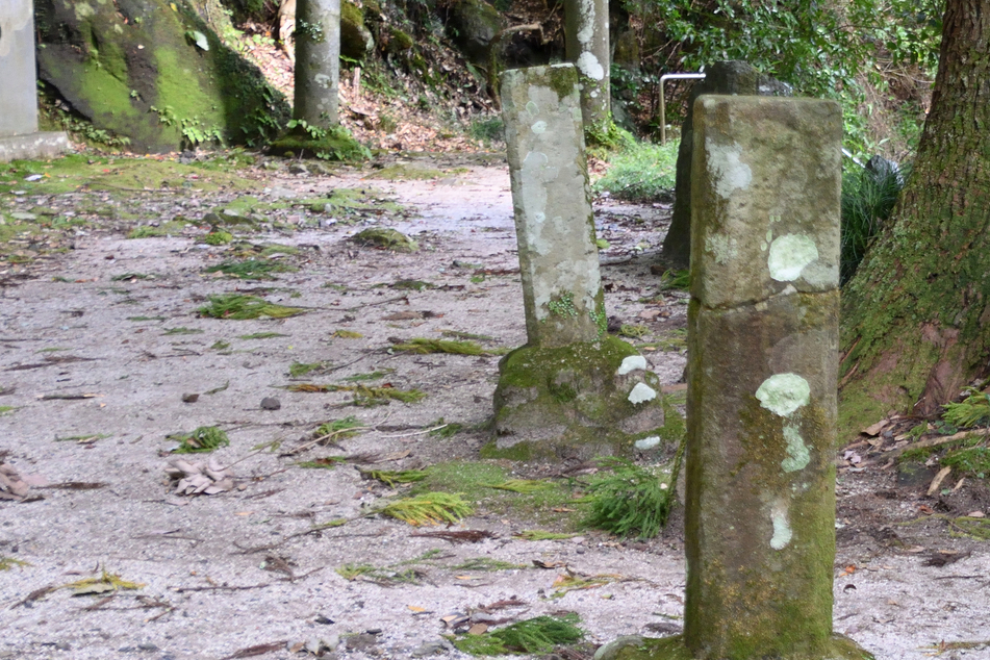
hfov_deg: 24.1
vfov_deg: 16.6
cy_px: 196
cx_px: 880
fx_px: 2255
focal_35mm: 82
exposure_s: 1/60
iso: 640
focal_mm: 26
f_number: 4
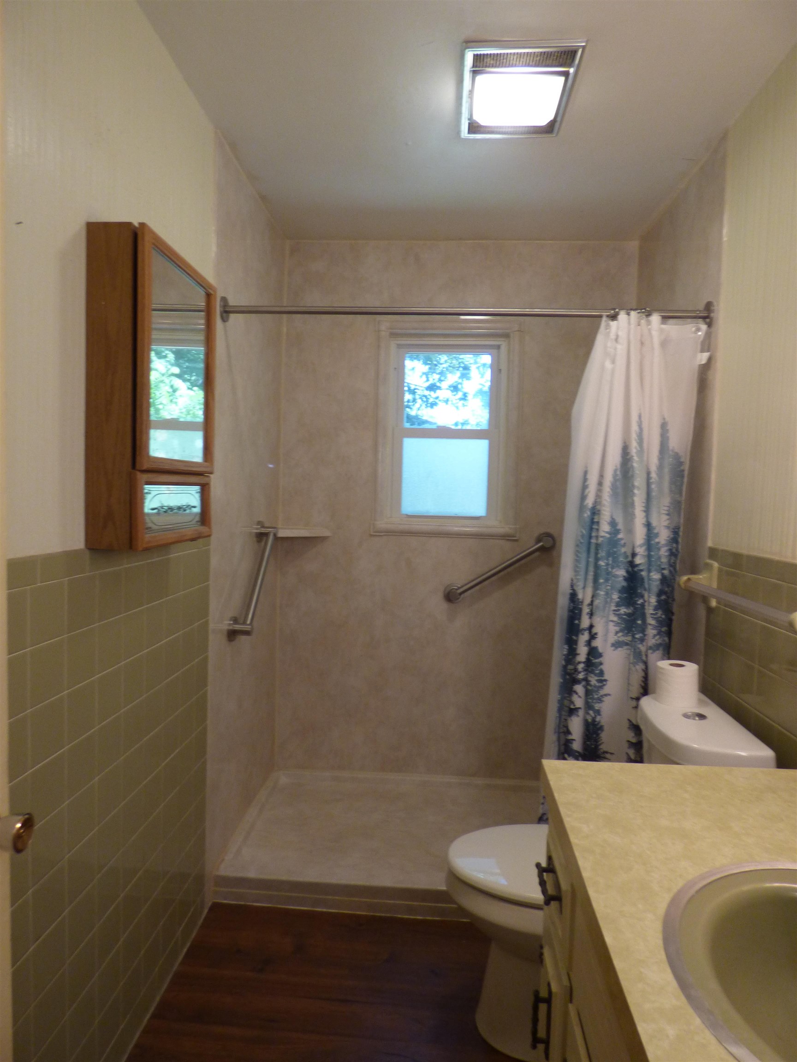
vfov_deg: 81.7
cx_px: 398
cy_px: 531
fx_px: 614
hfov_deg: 66.0
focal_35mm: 20
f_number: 2.8
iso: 200
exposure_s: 1/60
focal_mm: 3.58
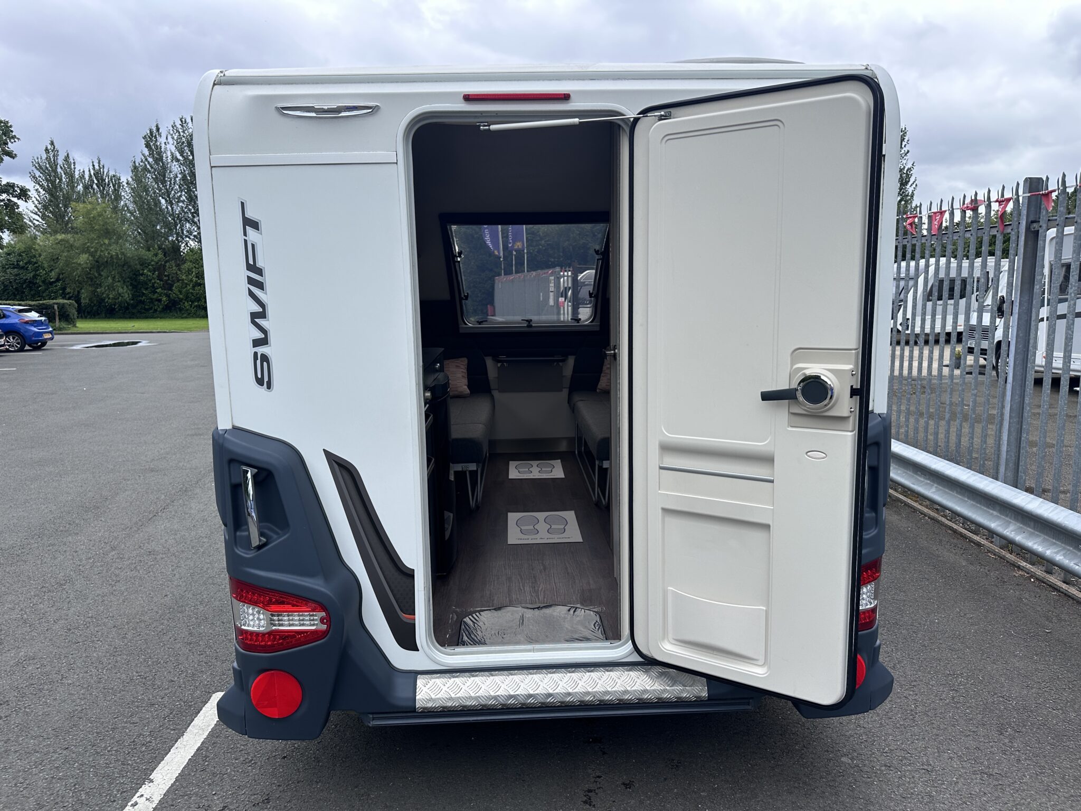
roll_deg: +0.9
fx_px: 749
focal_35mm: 24
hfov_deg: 71.6
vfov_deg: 56.8
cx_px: 540
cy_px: 406
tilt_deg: -6.9
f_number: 1.78
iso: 80
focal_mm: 6.86
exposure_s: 1/2469
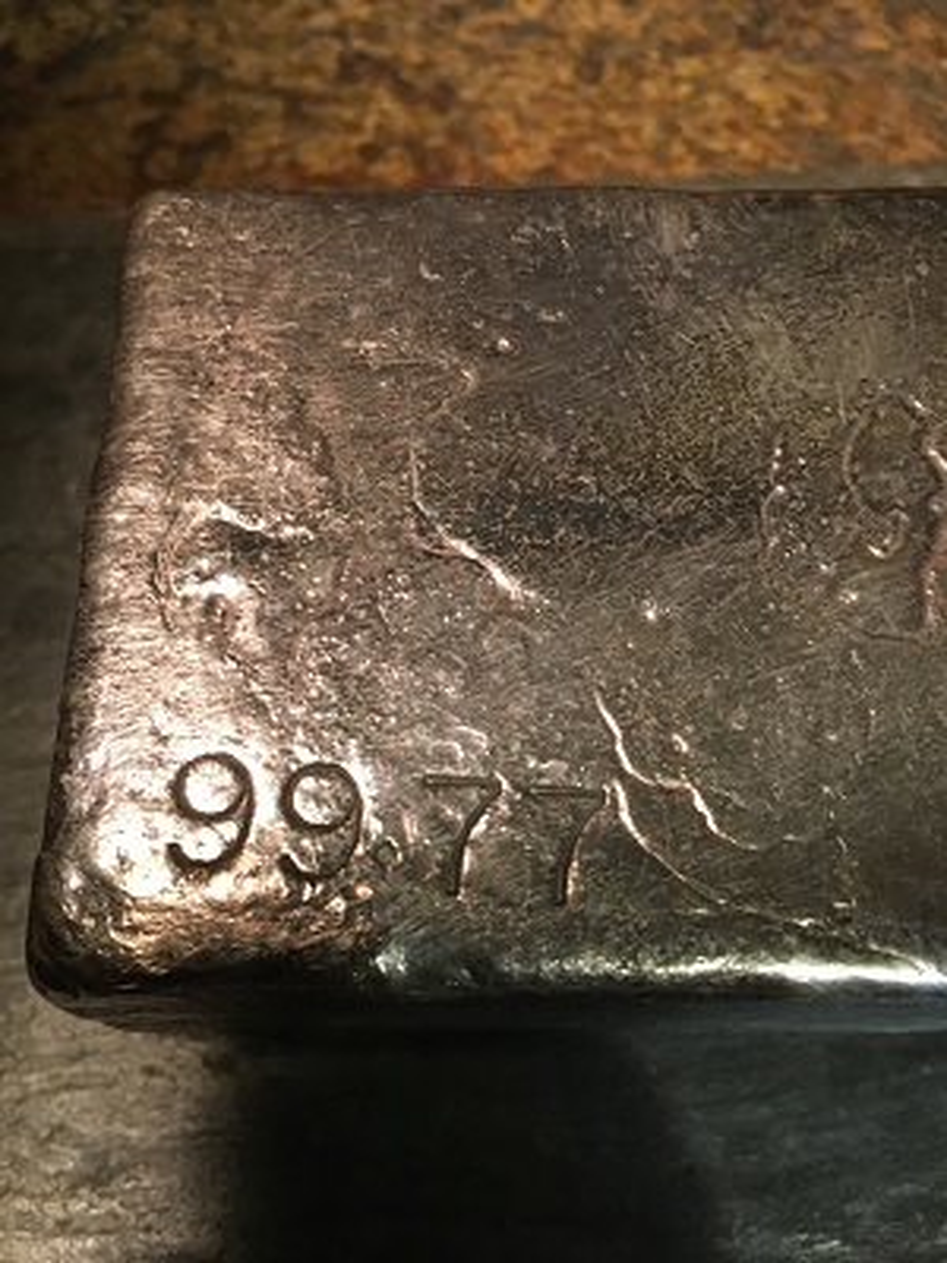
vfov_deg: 61.7
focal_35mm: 29
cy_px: 632
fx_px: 1058
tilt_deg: -70.8
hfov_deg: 48.2
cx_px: 474
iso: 200
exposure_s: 1/15
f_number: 2.2
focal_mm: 4.15
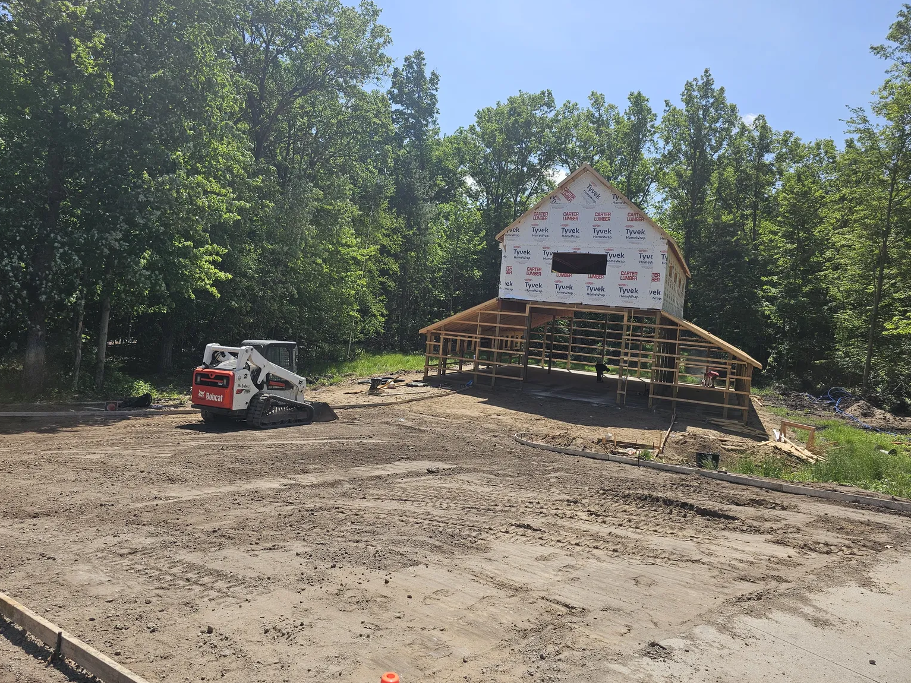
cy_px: 331
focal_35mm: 24
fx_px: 632
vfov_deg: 56.8
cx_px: 438
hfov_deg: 71.6
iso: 10
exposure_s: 1/675
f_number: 1.7
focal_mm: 6.3
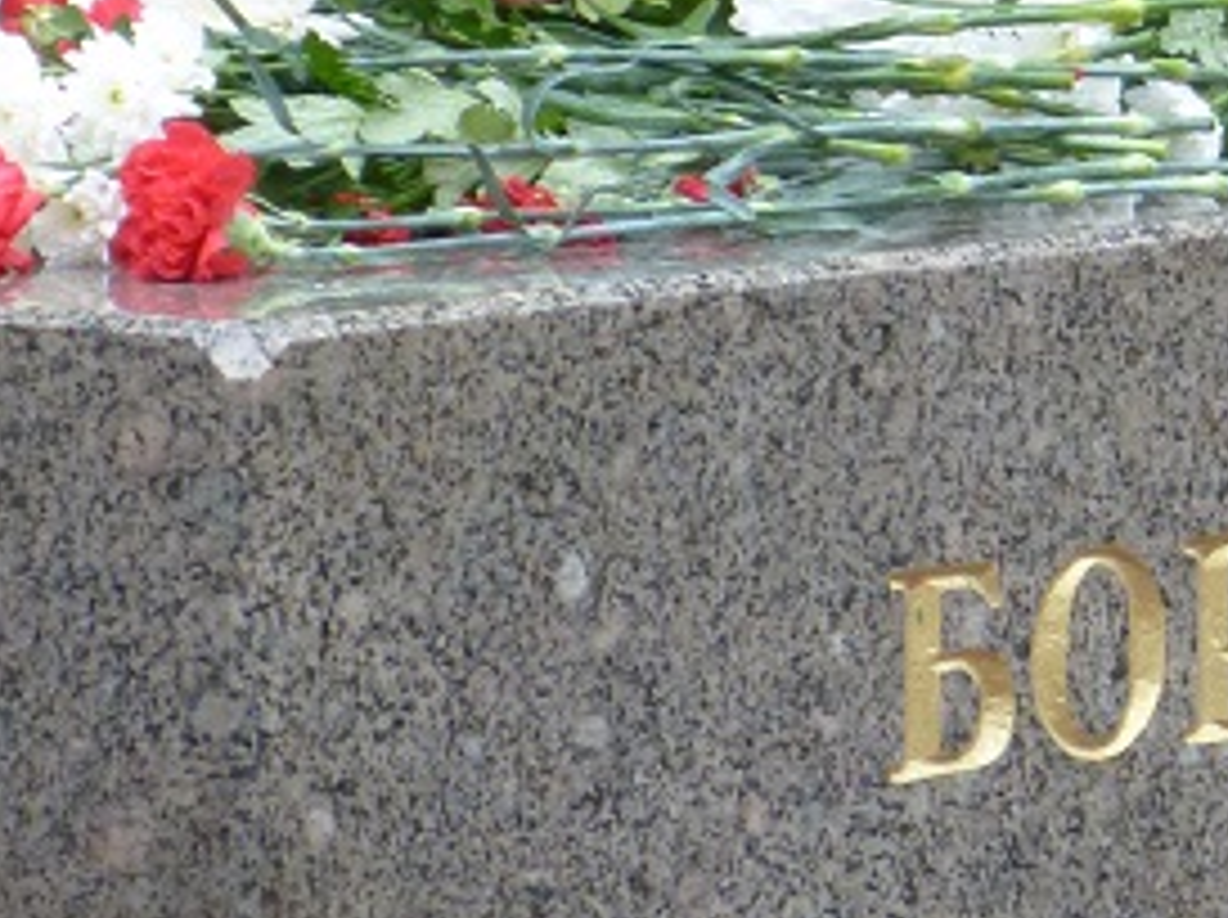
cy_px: -25
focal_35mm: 380
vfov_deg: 3.9
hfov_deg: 5.2
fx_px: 13463
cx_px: 1471
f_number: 3.6
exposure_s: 1/160
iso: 200
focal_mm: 25.9
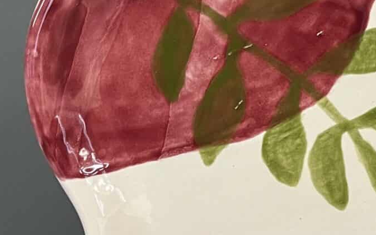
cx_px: 469
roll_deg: +5.5
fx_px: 1076
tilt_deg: -11.7
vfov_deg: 12.4
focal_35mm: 105
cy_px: 204
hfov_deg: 18.6
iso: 64
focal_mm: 5.1
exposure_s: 1/50
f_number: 1.6
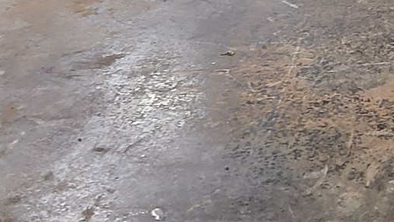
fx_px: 1181
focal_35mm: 113
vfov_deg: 9.6
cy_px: -306
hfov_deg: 18.1
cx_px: 458
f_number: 1.8
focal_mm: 5.4
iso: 160
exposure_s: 1/60
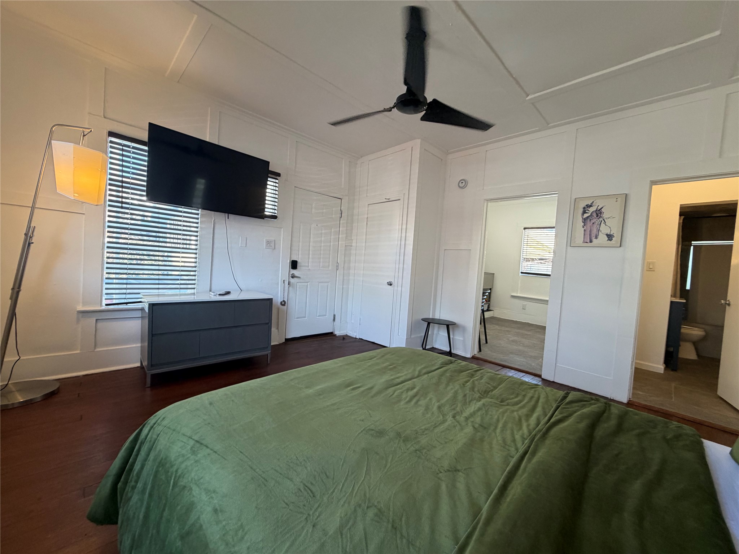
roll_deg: -3.4
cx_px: 370
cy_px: 277
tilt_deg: -3.2
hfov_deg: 102.1
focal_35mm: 14
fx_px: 299
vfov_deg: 85.7
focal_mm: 2.22
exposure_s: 1/120
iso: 250
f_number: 2.2
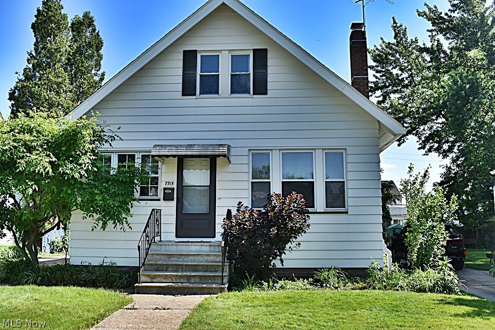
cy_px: 165
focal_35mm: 33
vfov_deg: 40.0
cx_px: 248
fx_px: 454
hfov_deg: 57.2
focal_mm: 22
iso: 125
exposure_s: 1/250
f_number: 8
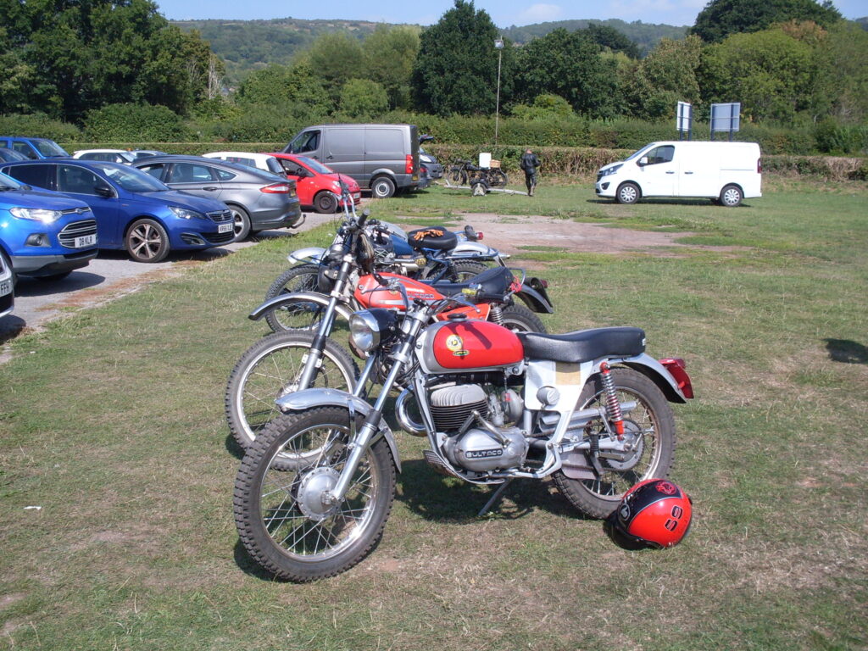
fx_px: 953
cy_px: 326
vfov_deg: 37.7
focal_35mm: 38
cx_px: 434
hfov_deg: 49.0
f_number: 8.4
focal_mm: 6.3
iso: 80
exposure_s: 1/250
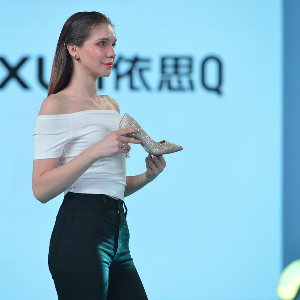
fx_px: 2196
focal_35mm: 224
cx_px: 116
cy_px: 150
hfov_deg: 7.8
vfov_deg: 7.8
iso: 500
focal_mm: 175
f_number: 4
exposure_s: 1/250
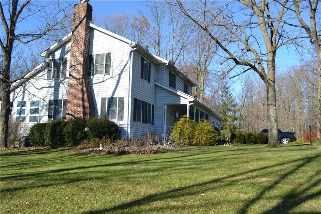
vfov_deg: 43.6
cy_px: 107
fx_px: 267
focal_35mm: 30
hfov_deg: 61.9
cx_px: 160
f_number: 7.1
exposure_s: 1/200
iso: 100
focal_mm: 20
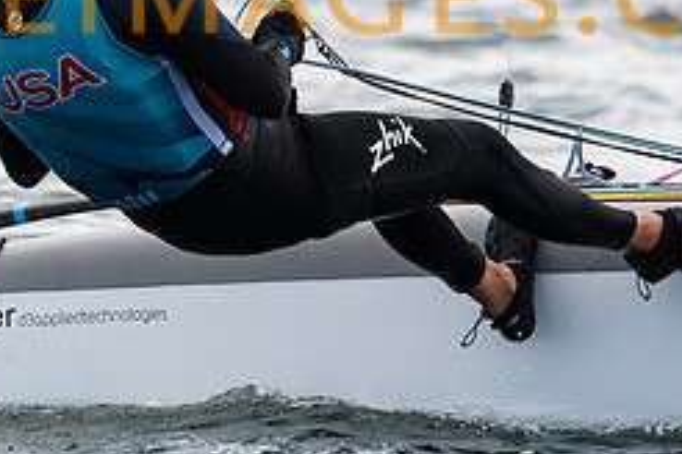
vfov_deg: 1.3
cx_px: 100
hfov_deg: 1.9
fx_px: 20136
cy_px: -24
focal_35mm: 1063
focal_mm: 300
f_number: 5
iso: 400
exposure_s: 1/4000
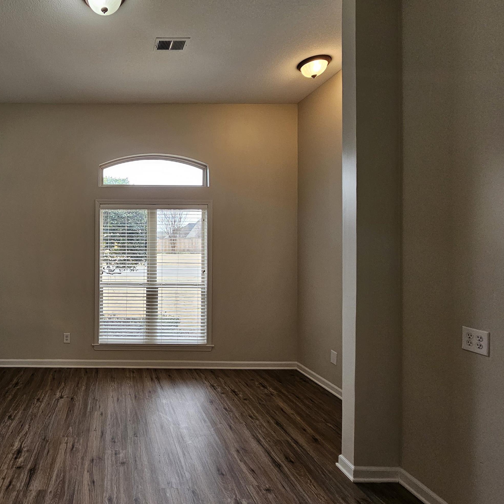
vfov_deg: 80.7
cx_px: 114
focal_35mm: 18
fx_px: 297
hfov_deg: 73.8
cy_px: 255
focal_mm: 2.2
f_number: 2.2
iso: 100
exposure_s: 1/60
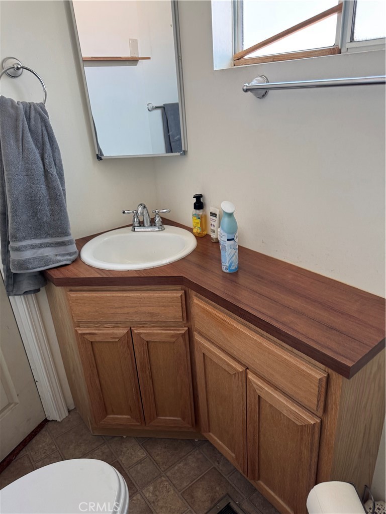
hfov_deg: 56.8
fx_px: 357
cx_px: 193
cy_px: 257
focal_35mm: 24
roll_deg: +4.4
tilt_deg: -22.8
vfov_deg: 71.6
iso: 200
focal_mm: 6.76
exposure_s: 1/79
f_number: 1.78
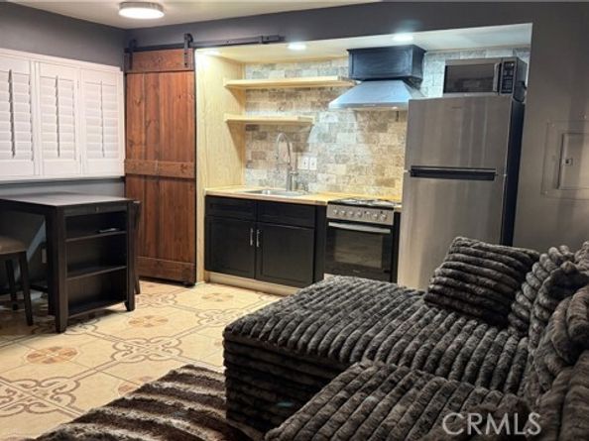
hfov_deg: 71.6
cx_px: 294
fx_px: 408
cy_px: 220
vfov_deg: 56.8
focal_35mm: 24
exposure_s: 1/60
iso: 320
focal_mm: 6.76
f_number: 1.78
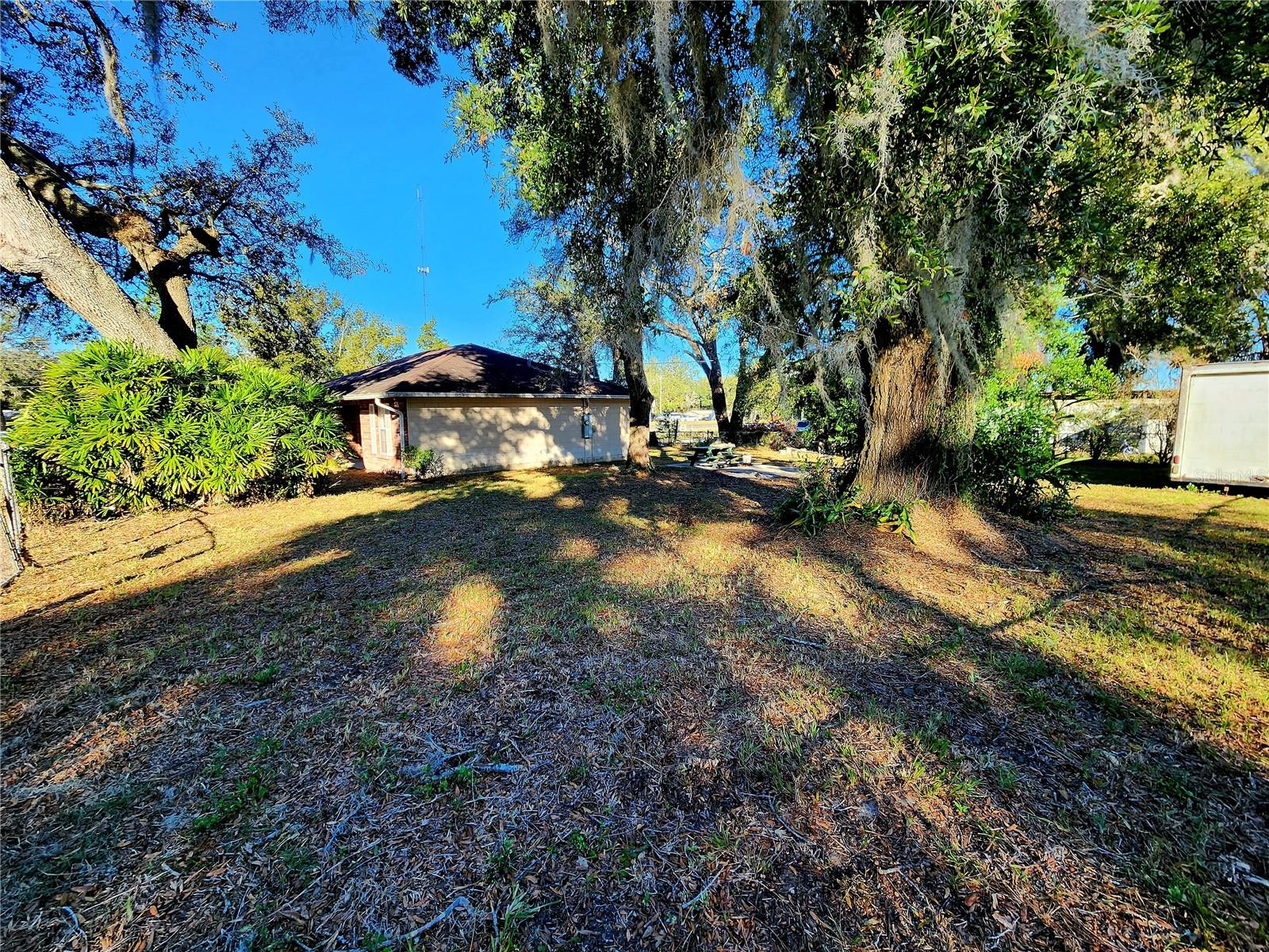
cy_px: 476
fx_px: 477
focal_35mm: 13
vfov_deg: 89.9
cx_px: 634
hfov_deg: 106.2
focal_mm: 2.2
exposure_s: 1/370
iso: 50
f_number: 2.2
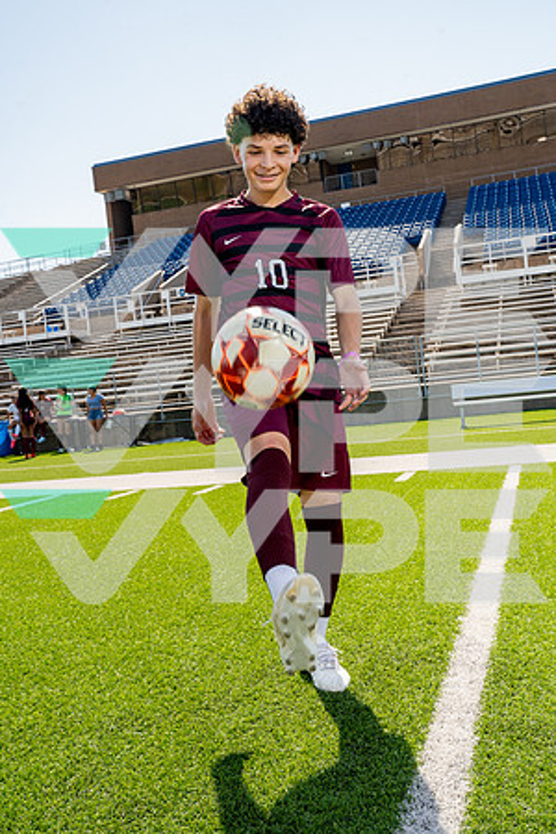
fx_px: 811
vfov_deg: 54.4
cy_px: 417
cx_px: 278
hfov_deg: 37.9
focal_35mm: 35
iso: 320
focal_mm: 35
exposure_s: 1/250
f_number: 11
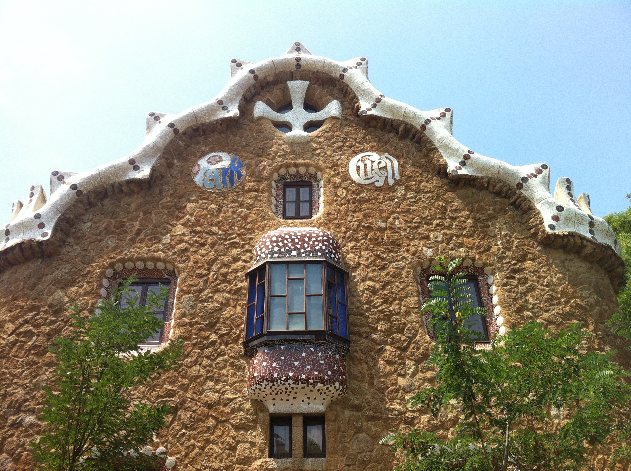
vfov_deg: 40.6
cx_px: 316
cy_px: 236
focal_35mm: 35
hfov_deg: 52.7
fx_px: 637
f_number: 2.8
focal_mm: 3.85
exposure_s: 1/773
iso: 80
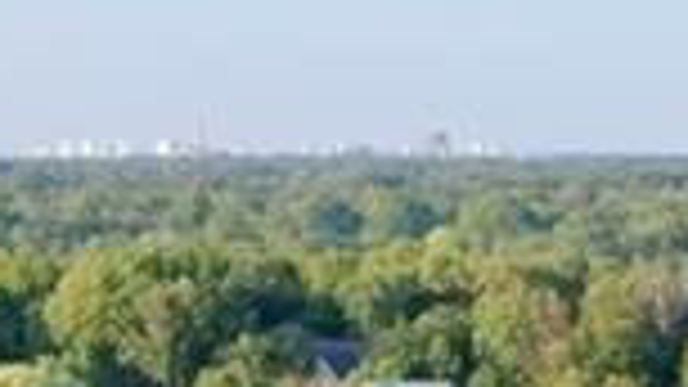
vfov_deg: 5.6
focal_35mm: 196
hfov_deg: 10.5
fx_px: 3575
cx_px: 1093
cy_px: 1350
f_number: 5
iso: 100
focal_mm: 10.26
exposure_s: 1/200
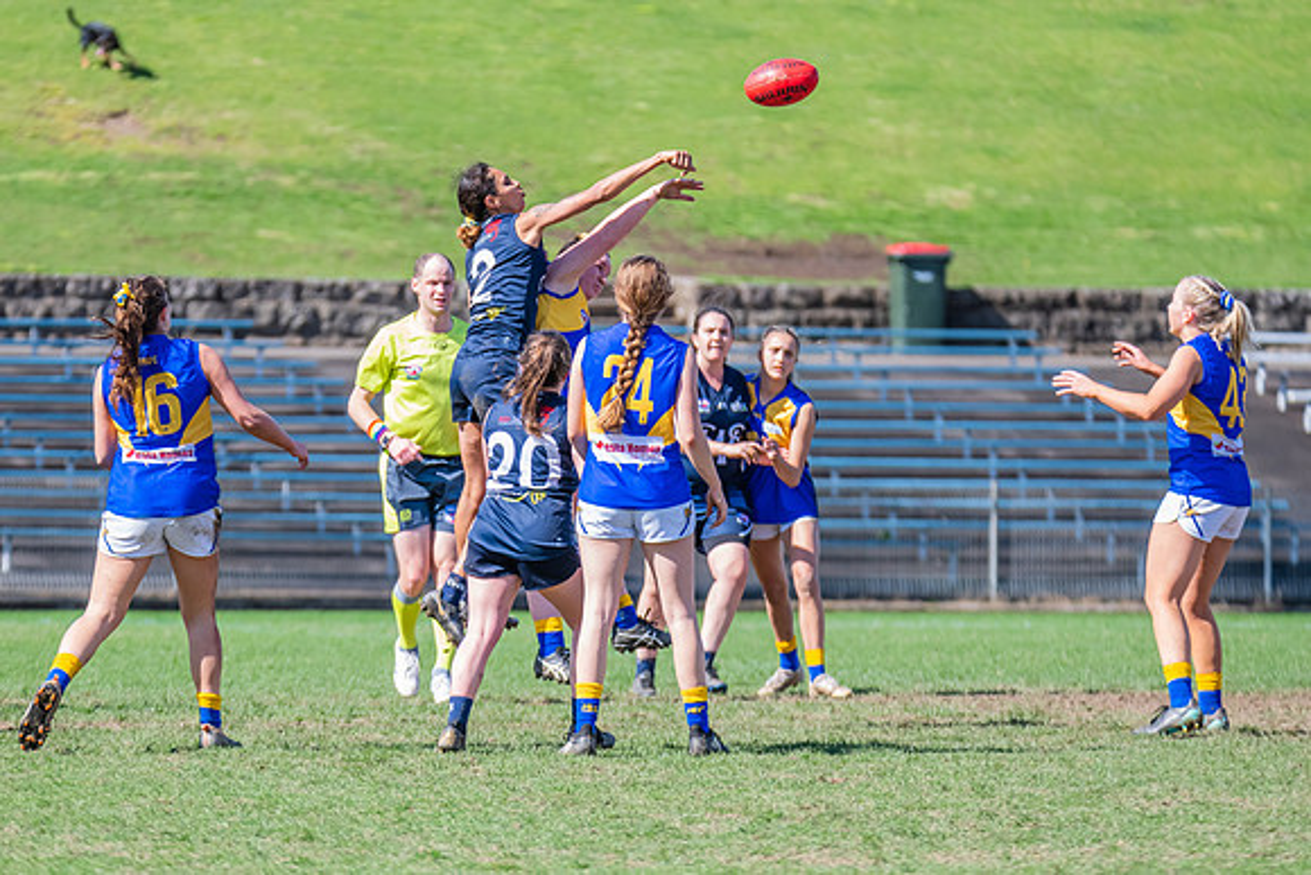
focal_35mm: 385
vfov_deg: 3.6
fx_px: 14019
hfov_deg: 5.4
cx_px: 556
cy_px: 450
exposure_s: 1/1600
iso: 800
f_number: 7.1
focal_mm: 300
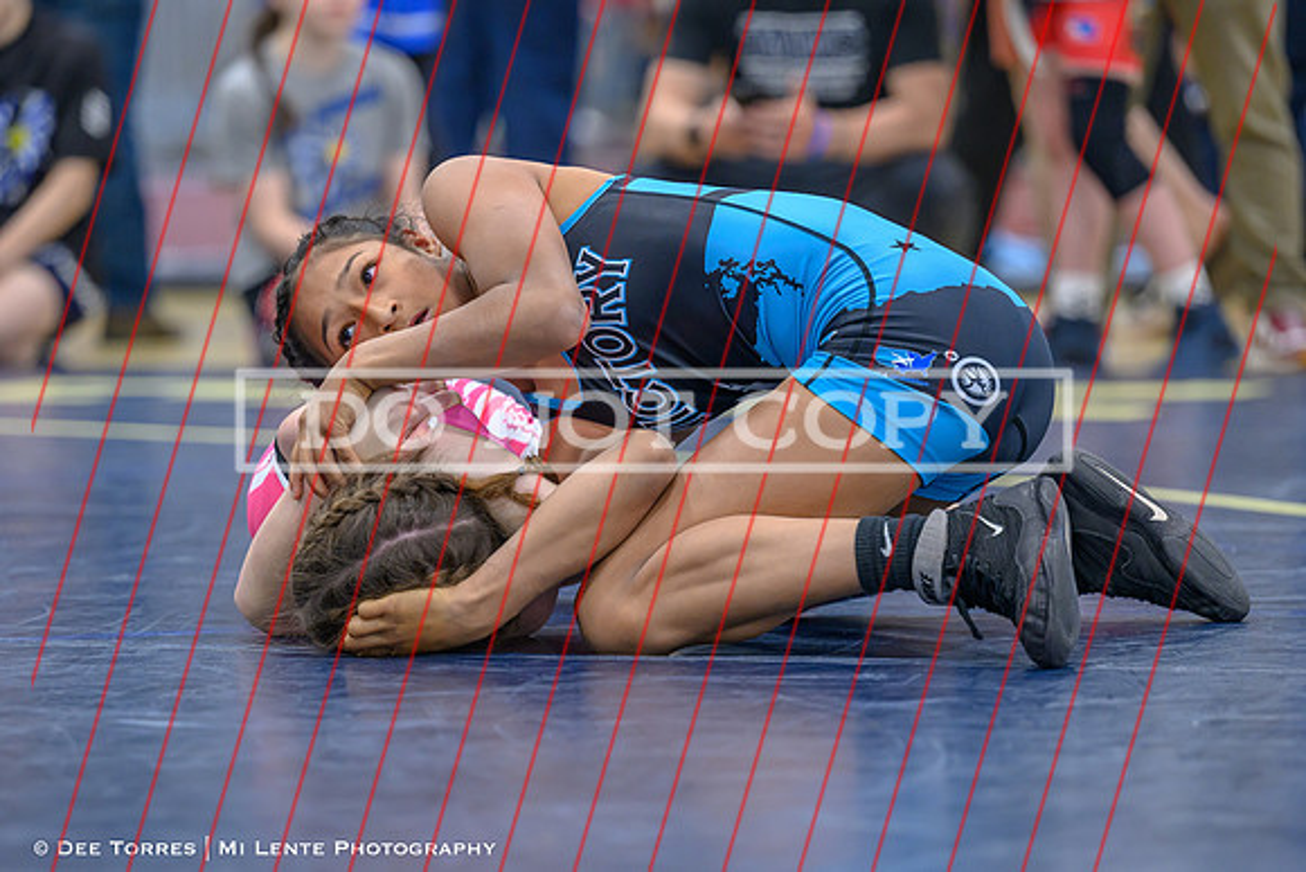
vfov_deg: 7.0
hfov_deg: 10.5
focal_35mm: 197
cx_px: 527
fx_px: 7137
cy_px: 512
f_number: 2.8
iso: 2000
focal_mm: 145
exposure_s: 1/640
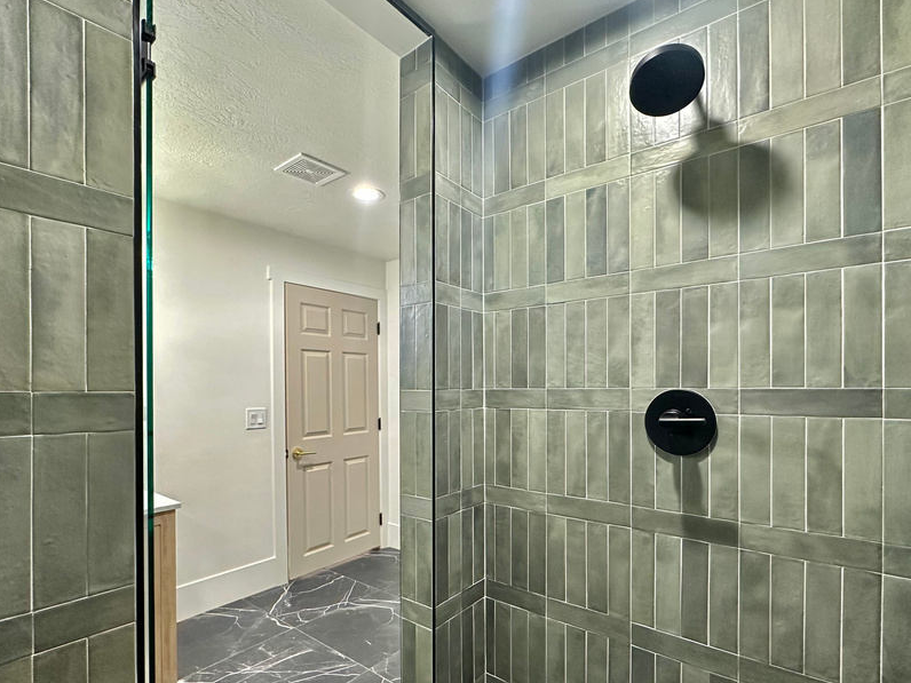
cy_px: 390
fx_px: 474
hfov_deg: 87.7
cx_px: 462
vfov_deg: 71.2
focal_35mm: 18
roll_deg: +0.5
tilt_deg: +0.0
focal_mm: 2.22
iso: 320
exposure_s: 1/120
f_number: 2.2
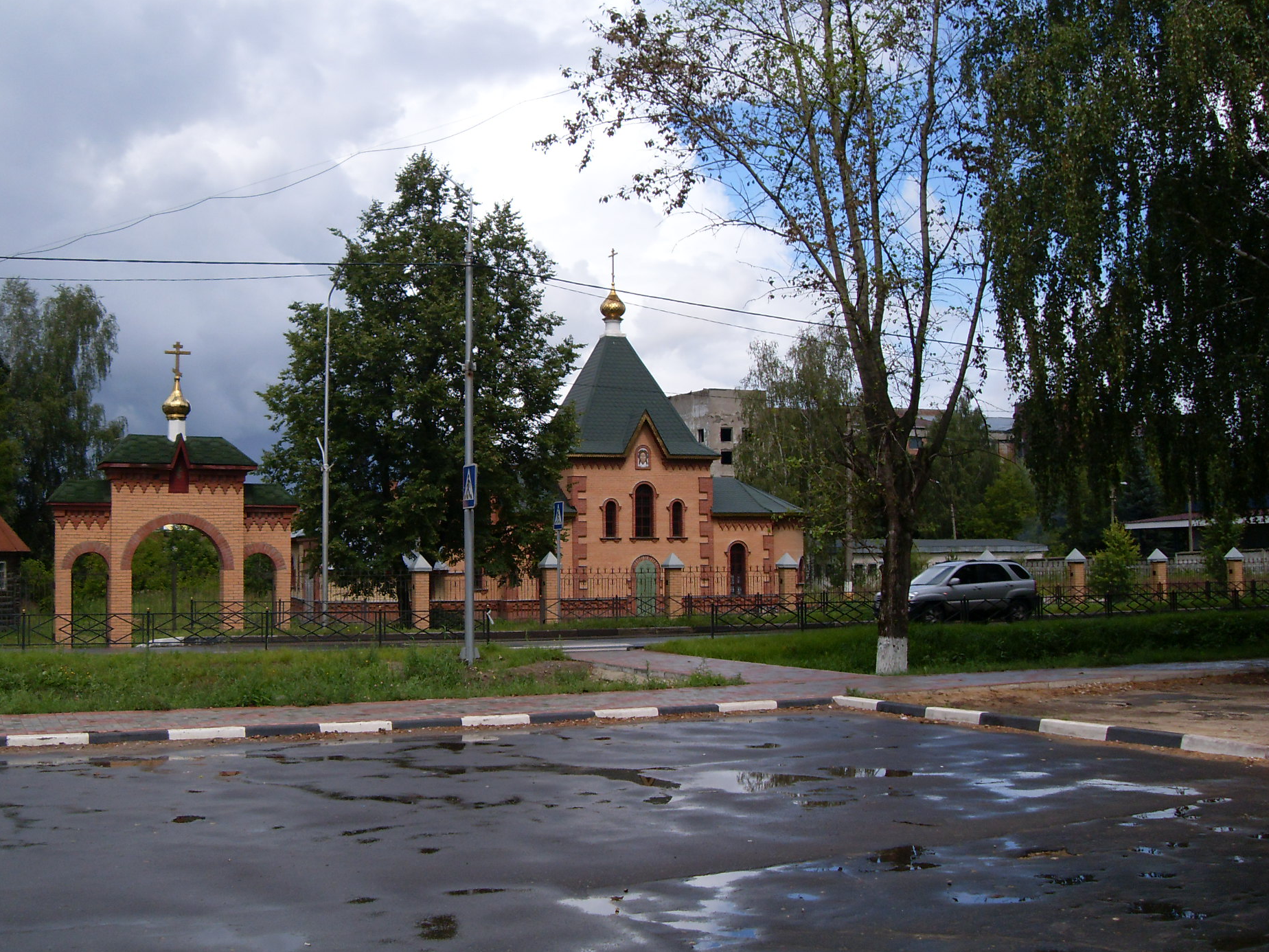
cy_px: 432
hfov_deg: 45.8
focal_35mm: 41
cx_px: 636
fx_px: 1503
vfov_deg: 35.1
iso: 80
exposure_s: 1/250
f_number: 7
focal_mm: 6.3
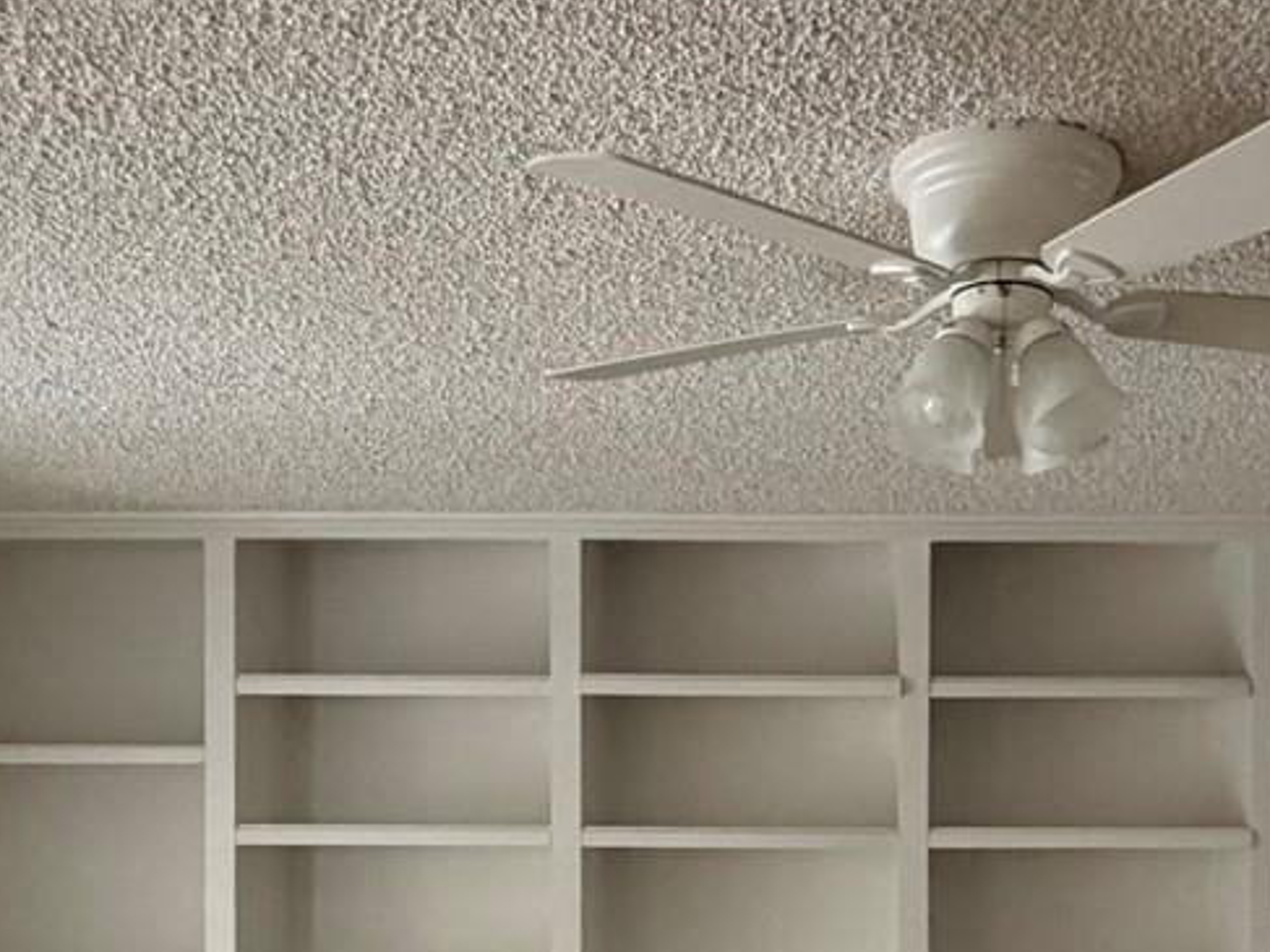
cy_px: 866
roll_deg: -0.1
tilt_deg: +0.6
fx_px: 1687
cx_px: 824
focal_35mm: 46
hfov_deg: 40.8
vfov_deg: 30.1
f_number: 2.2
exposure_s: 1/60
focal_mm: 2.22
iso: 500
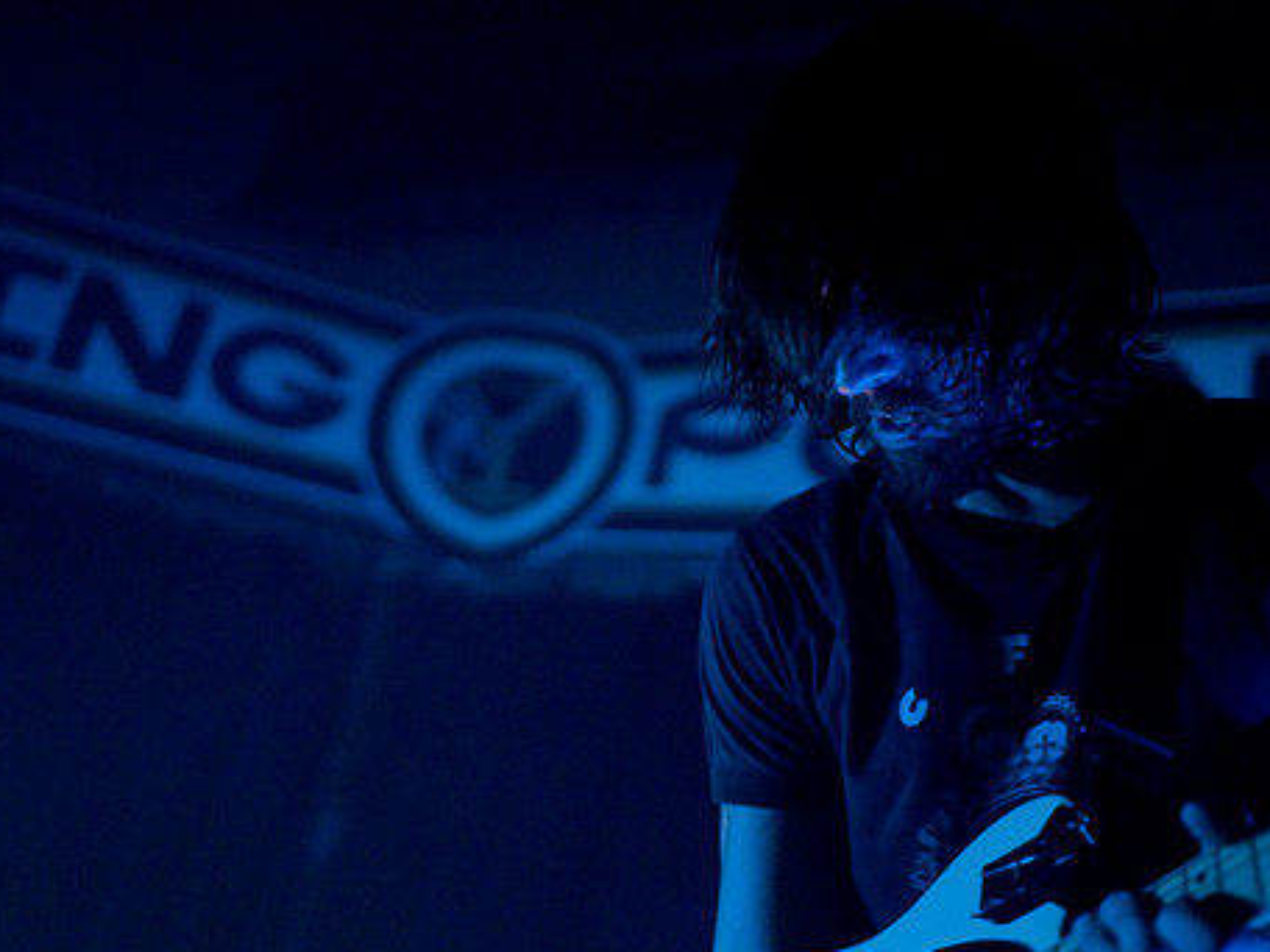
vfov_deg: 26.6
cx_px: 616
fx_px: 2018
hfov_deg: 34.9
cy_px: 511
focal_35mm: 55
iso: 1000
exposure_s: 1/50
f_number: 1.4
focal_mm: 30
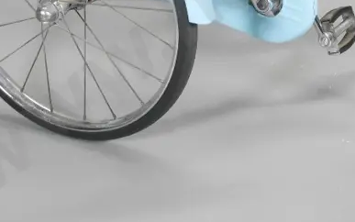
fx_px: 977
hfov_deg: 20.0
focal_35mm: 101
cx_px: 345
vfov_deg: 12.4
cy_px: -102
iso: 3200
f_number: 4.5
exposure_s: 1/125
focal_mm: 18
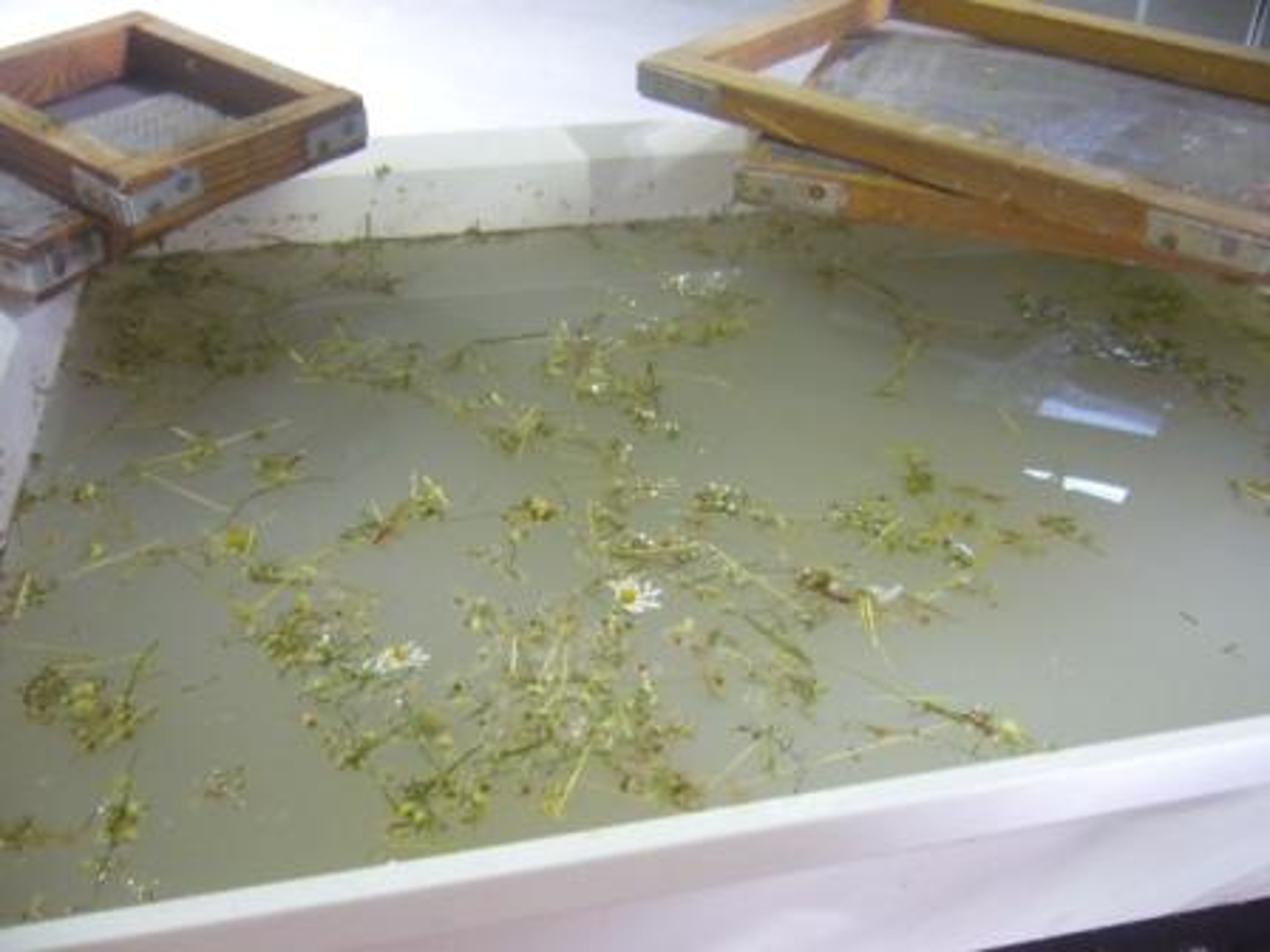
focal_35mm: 35
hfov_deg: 52.6
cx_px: 635
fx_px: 1284
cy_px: 476
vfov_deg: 40.7
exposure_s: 1/8
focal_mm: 5.8
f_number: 2.8
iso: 200
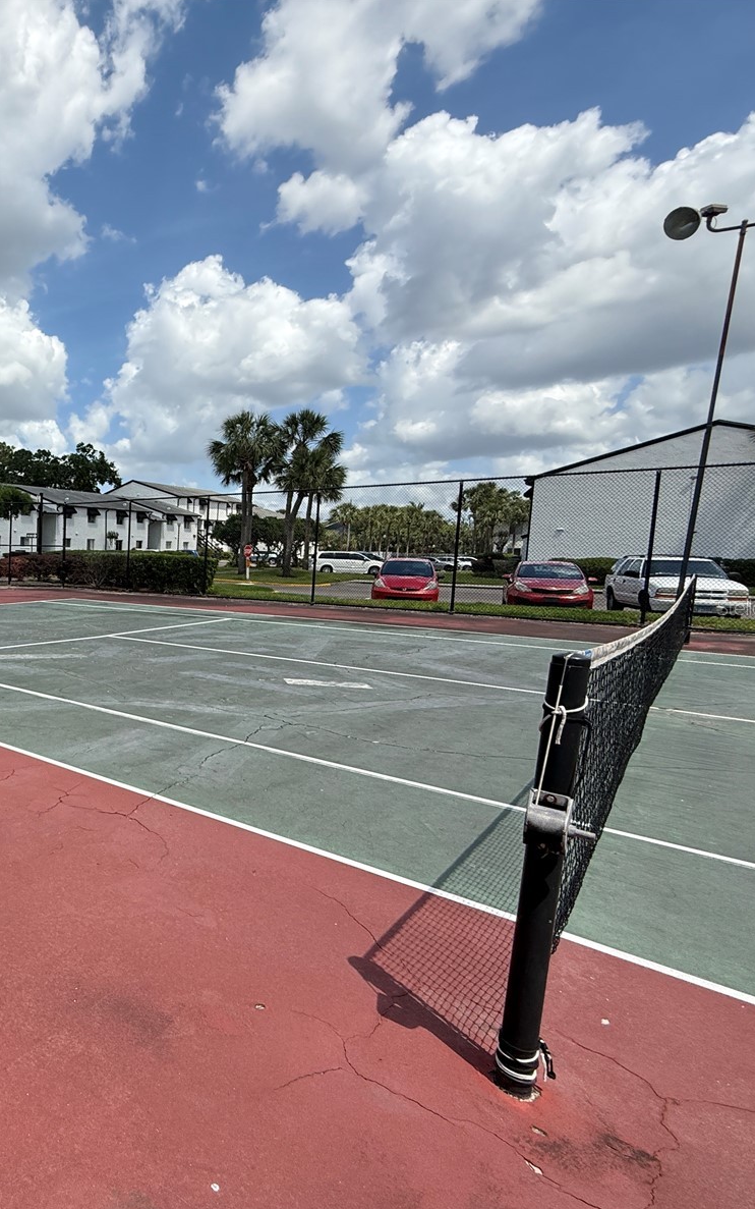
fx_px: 658
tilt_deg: -5.0
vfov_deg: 85.1
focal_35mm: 20
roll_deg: -1.1
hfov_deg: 48.9
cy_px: 607
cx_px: -1
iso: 50
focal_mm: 2.22
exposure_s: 1/1848
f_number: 2.2
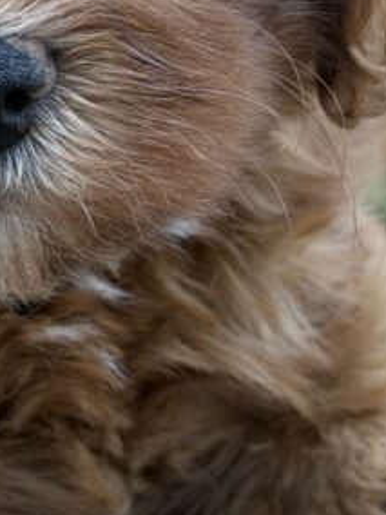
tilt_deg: -5.6
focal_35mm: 173
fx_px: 2572
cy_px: 232
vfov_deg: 11.4
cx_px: 80
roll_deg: -0.2
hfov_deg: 8.6
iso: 80
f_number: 1.78
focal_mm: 6.76
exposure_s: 1/245
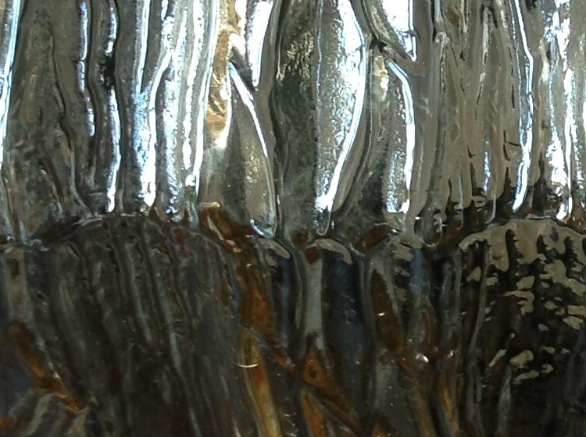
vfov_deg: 12.2
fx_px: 2045
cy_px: 196
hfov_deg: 15.8
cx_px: 667
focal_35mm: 121
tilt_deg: -59.6
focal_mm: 4.28
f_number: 2.4
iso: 64
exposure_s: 1/15
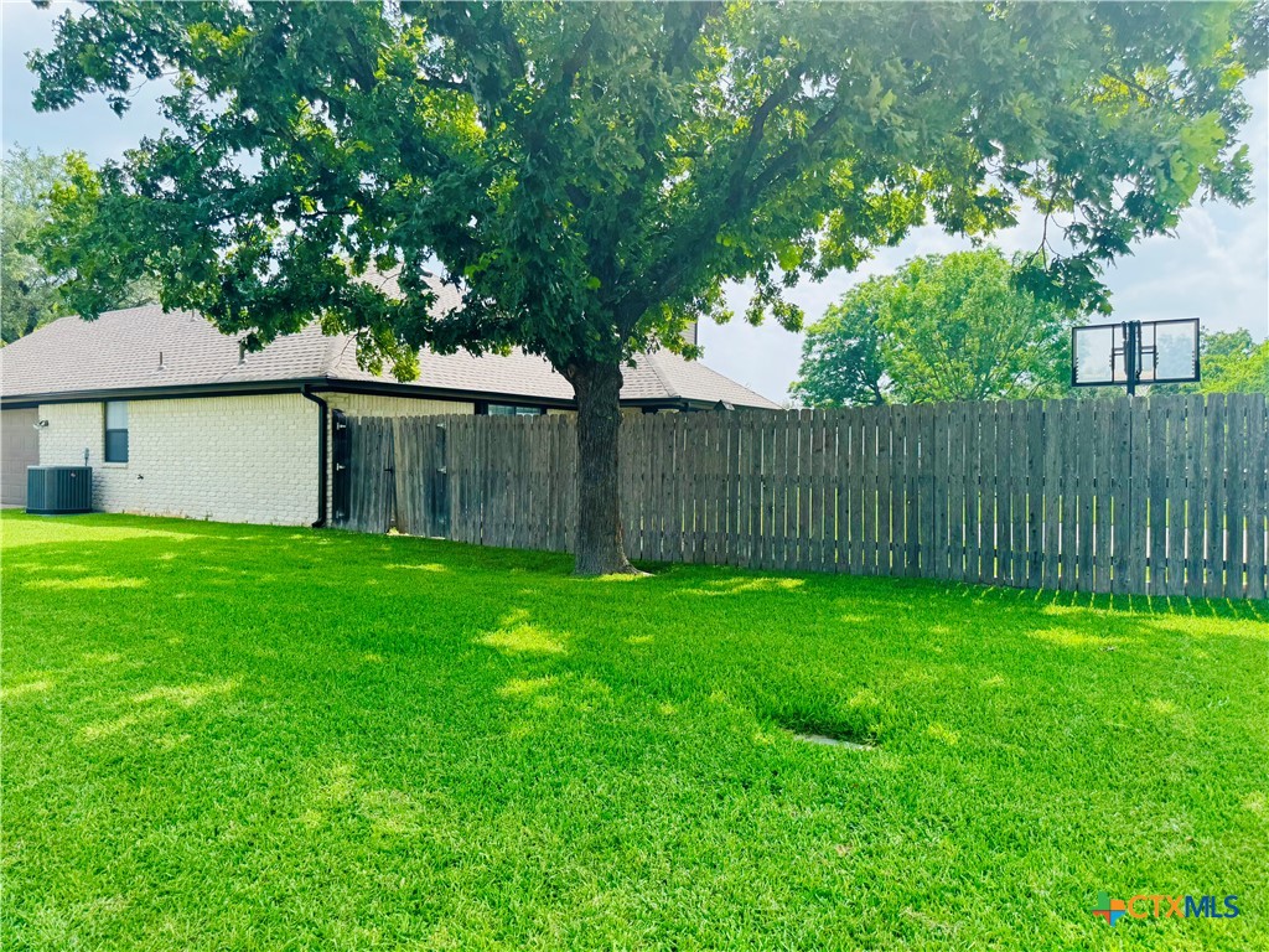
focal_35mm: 24
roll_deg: -0.2
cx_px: 634
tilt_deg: -2.5
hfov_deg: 71.6
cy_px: 476
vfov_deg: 56.8
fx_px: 880
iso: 80
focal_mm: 6.76
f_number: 1.78
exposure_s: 1/1923
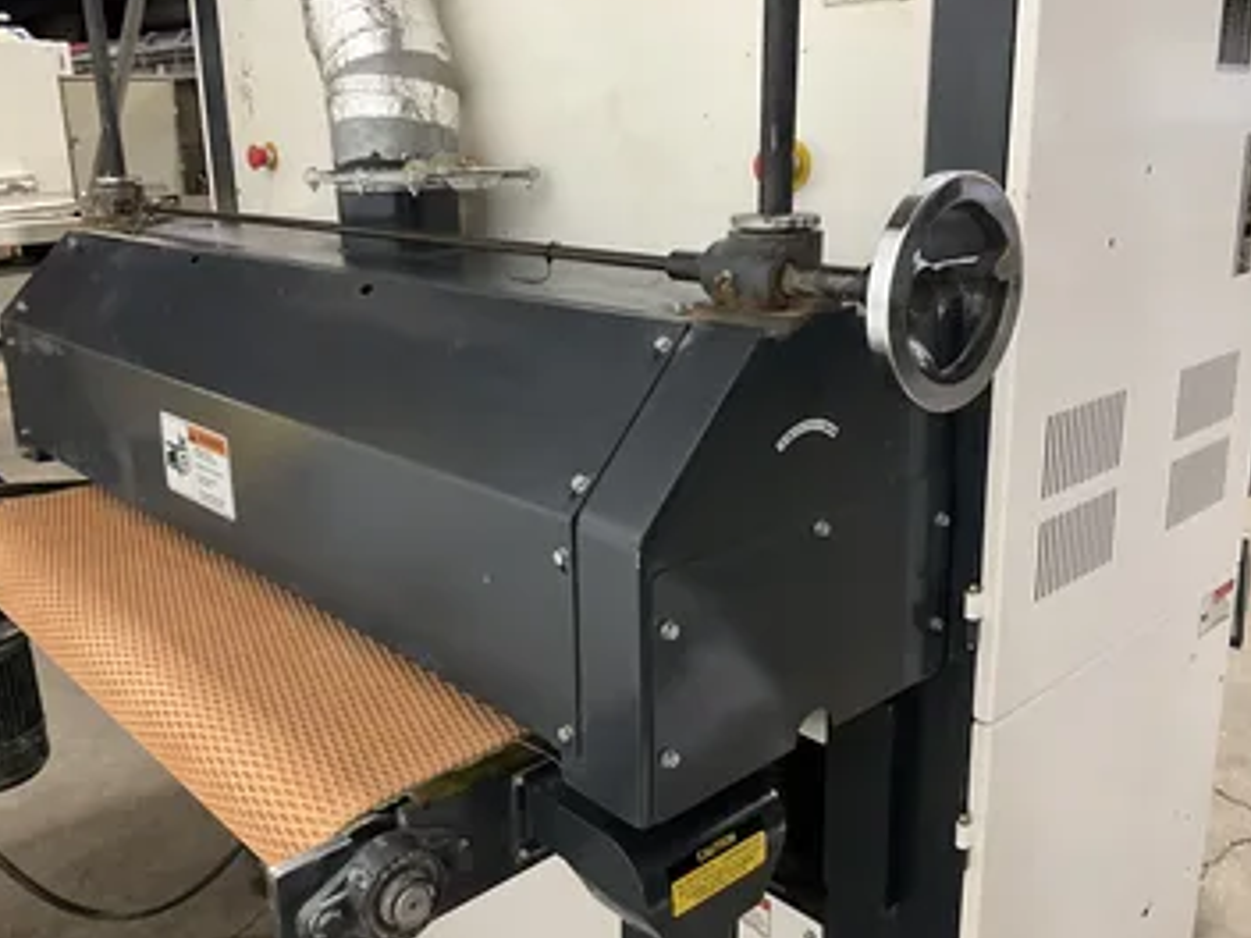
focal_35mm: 33
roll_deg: +0.7
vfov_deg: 42.9
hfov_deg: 55.4
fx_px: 1193
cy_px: 433
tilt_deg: -16.8
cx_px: 629
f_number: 1.8
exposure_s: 1/52
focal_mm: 3
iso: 320
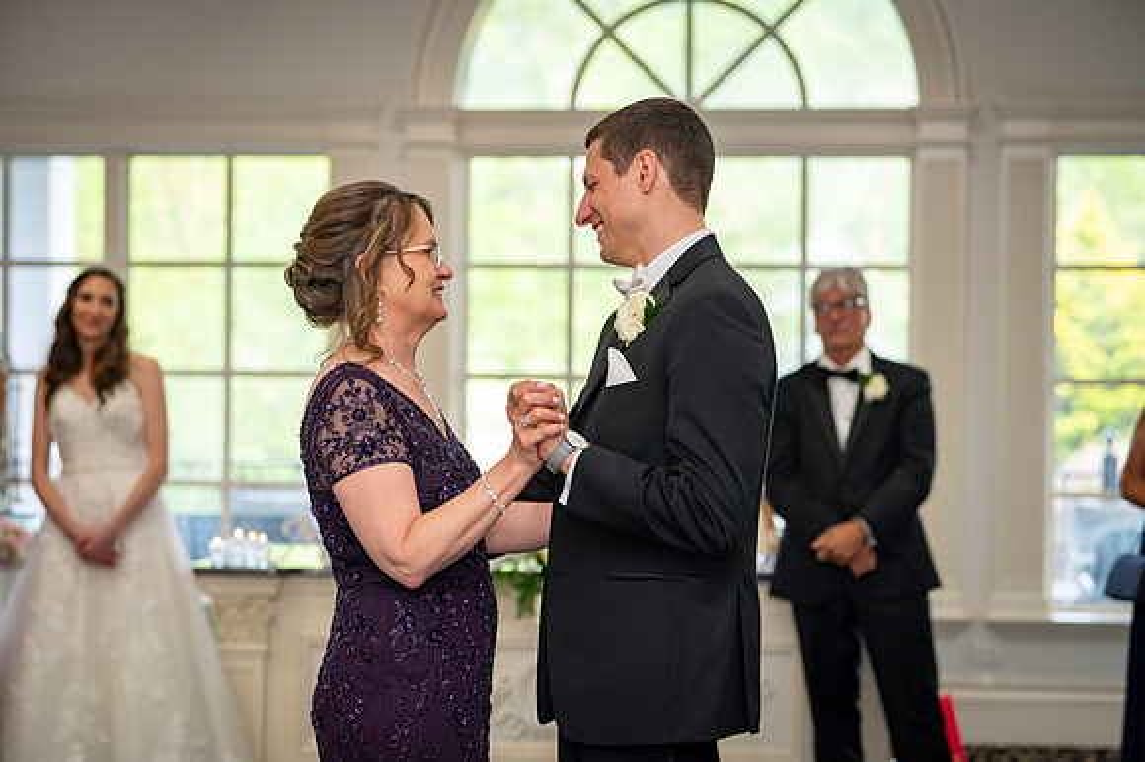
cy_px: 381
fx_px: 3020
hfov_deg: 21.5
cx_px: 572
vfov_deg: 14.4
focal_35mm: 95
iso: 1000
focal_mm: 95
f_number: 3.5
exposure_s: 1/100
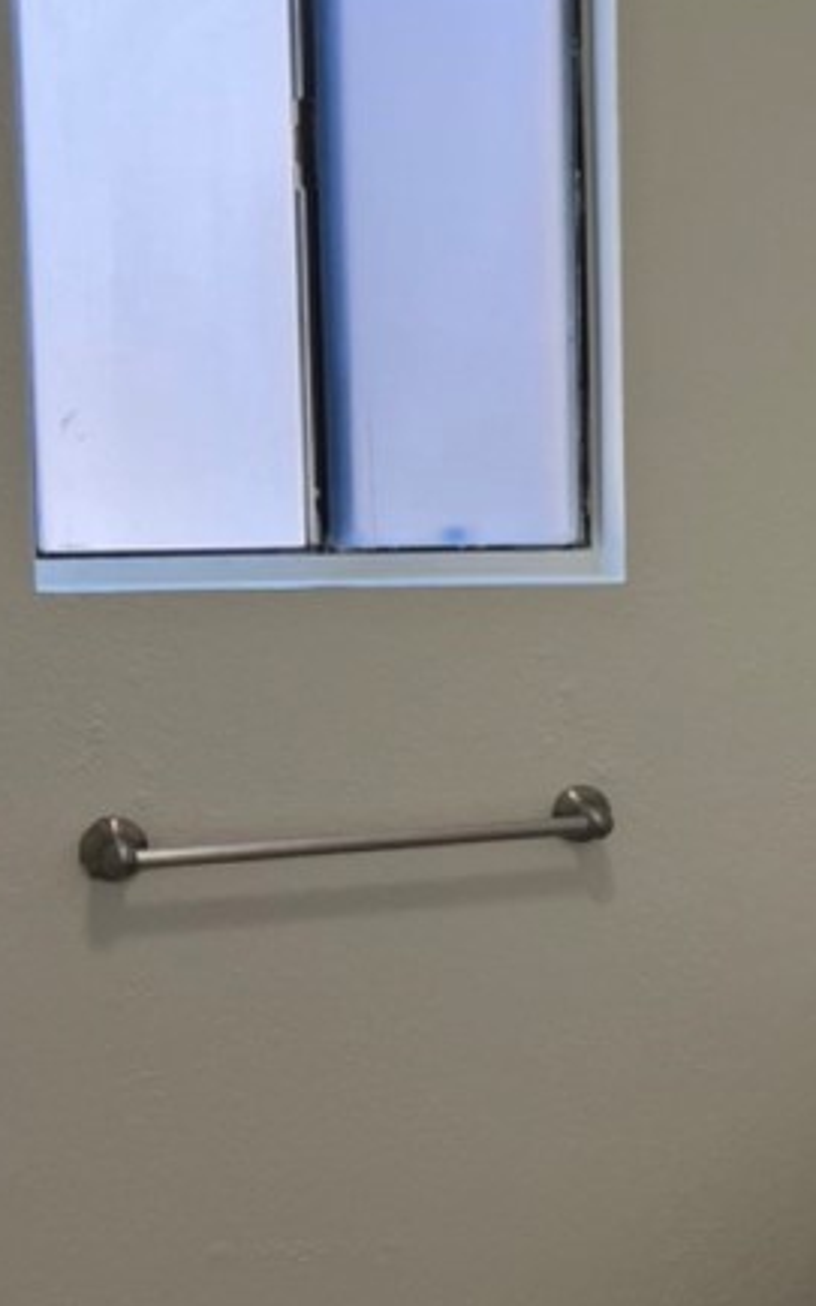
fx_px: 2314
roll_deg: -1.0
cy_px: 659
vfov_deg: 31.5
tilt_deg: -7.1
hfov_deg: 18.7
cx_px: 1021
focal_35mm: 65
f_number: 1.5
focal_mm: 5.7
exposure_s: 1/120
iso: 80
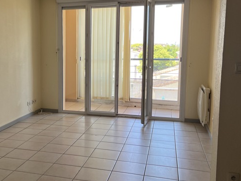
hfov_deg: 42.2
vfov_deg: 33.6
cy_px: 82
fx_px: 299
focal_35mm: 43
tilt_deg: -6.4
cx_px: 54
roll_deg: +0.3
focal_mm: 5.1
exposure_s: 1/153
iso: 40
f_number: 1.6
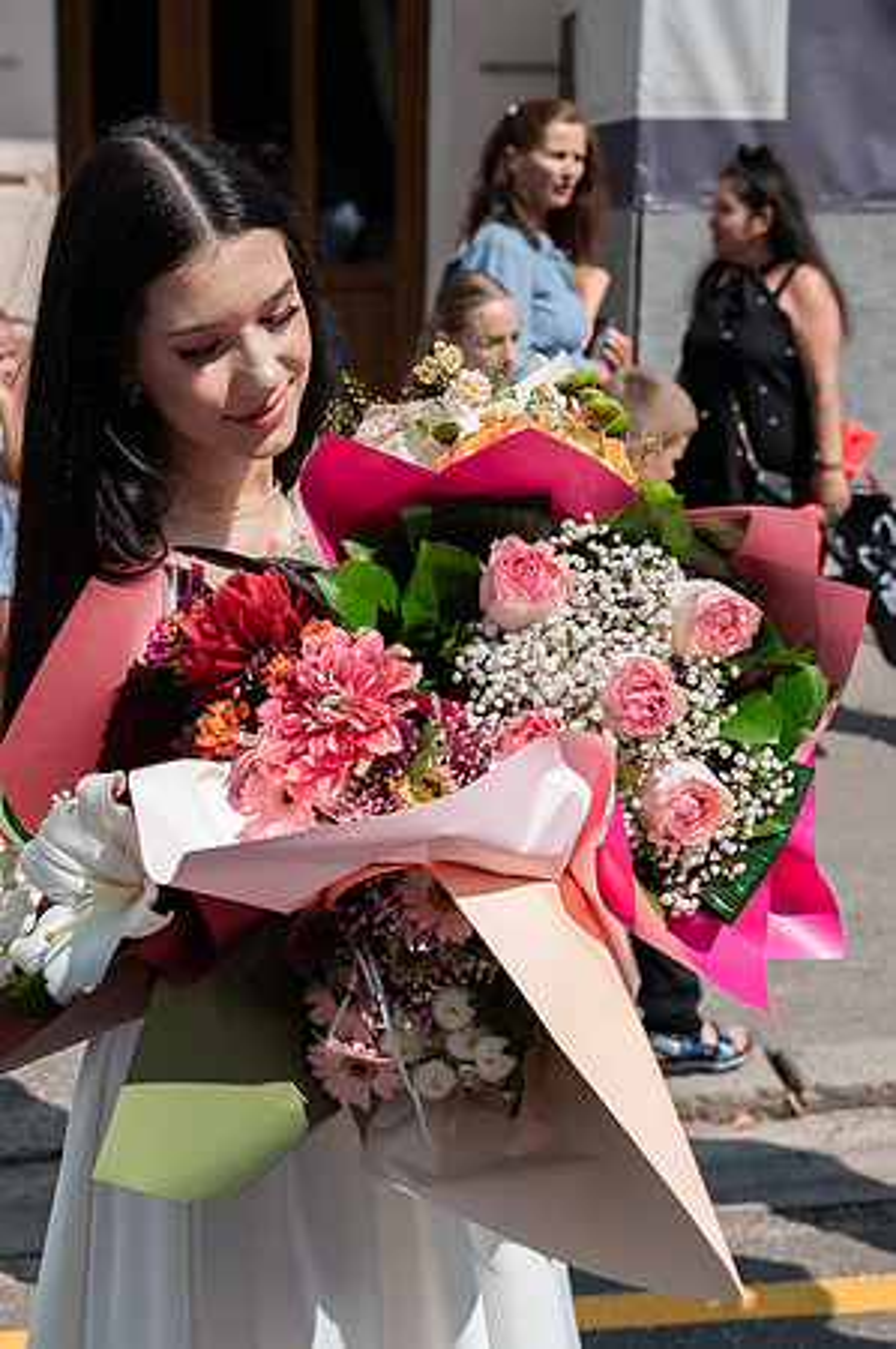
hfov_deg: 22.5
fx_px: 2247
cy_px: 674
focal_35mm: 60
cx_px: 349
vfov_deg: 33.4
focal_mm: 40
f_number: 5
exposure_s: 1/1000
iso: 200
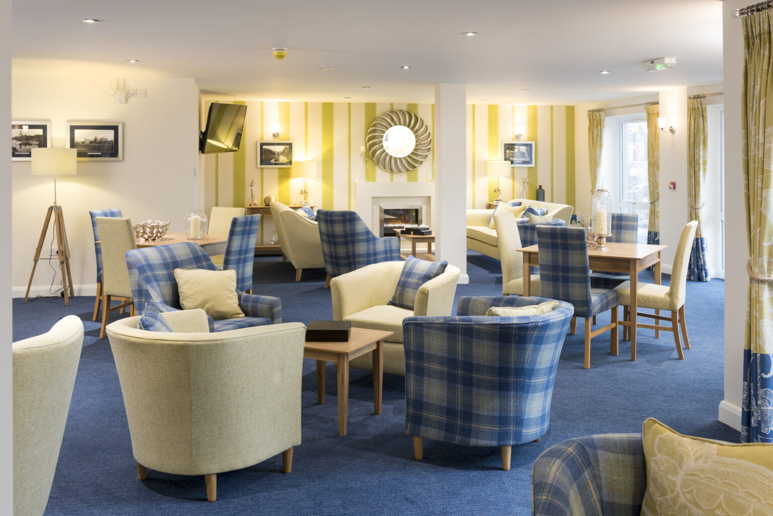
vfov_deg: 37.9
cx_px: 386
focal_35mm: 35
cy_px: 258
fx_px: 752
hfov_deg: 54.4
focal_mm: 35
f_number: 7.1
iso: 200
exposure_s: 1/2.5
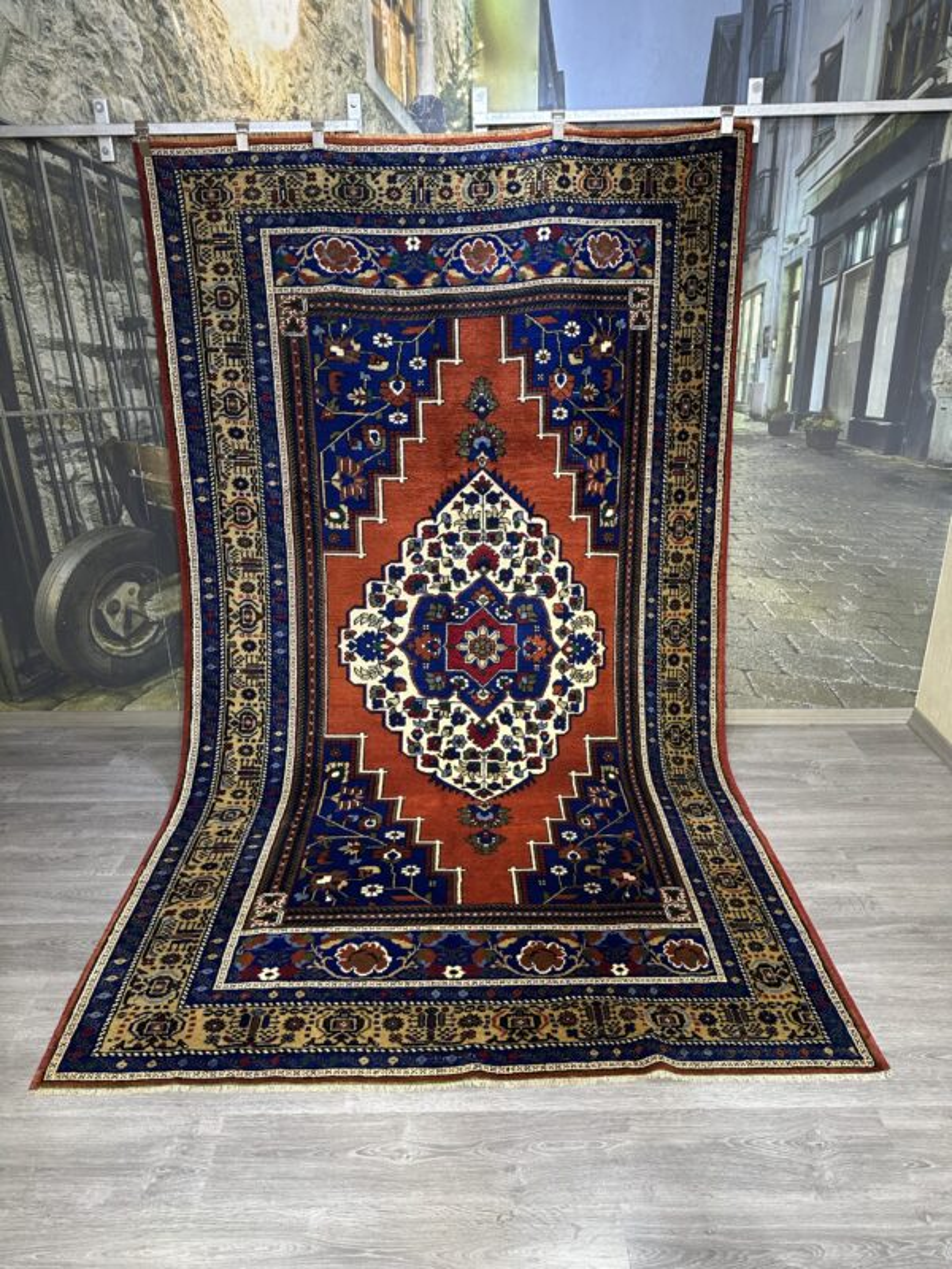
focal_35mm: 24
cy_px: 634
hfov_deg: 56.8
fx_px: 880
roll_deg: +0.7
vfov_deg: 71.6
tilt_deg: -22.5
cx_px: 476
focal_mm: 6.86
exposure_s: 1/100
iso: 125
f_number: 1.78
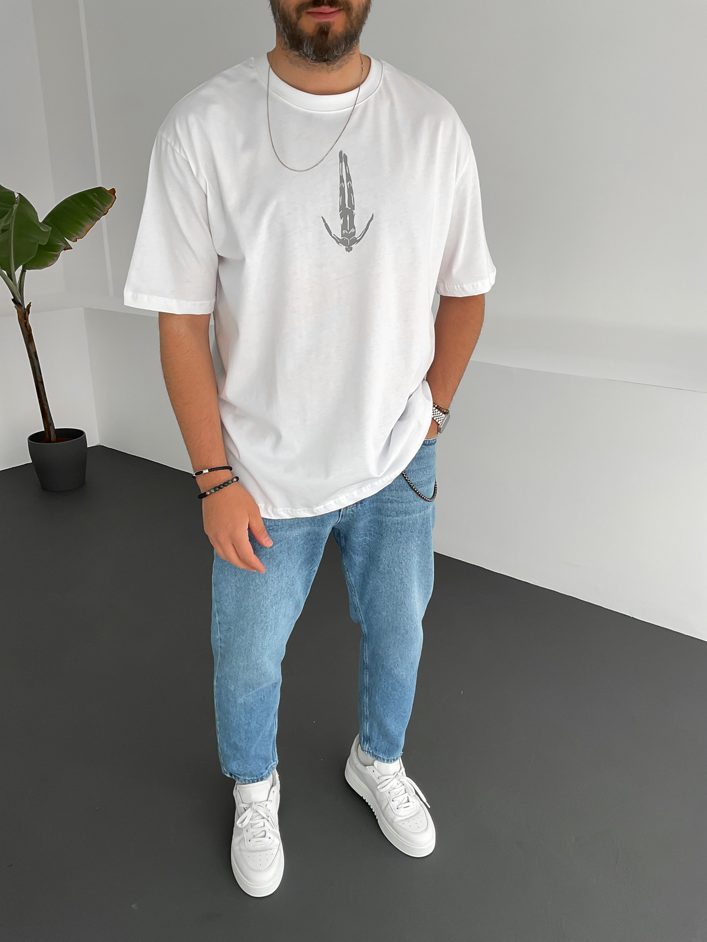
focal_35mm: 29
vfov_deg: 61.7
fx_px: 790
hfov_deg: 48.2
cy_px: 471
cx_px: 354
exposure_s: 1/180
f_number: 1.8
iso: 16
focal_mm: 3
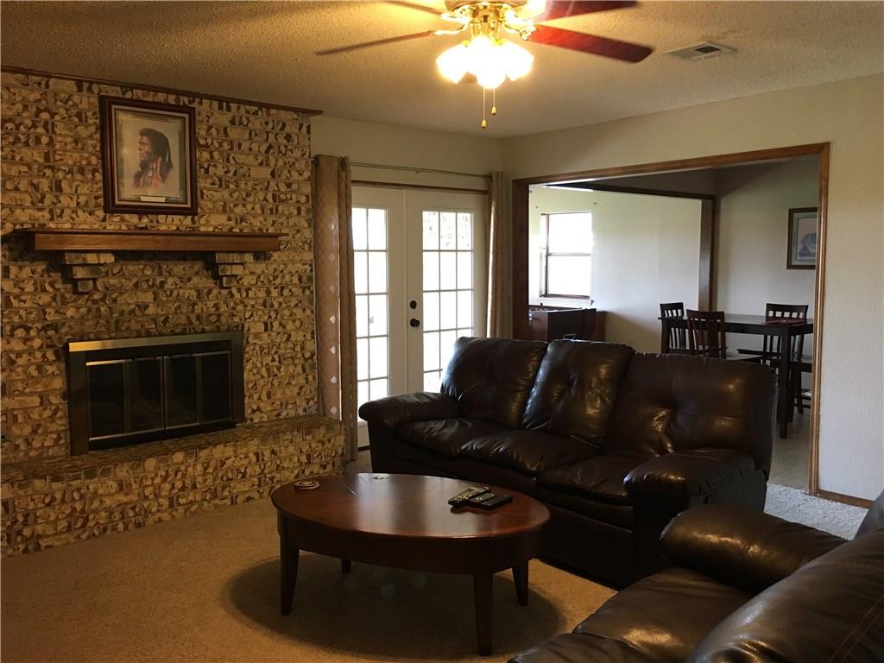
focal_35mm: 29
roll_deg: -0.8
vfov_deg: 48.2
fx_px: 741
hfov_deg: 61.7
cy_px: 332
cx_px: 442
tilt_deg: -4.7
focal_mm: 4.15
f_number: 2.2
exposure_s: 1/30
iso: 125
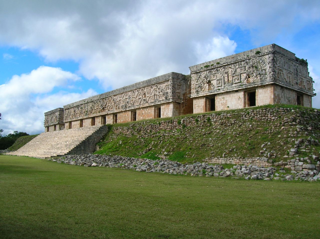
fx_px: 314
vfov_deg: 41.7
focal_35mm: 34
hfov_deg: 54.0
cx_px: 160
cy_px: 120
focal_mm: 5.7
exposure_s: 1/485
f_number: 4.9
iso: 50
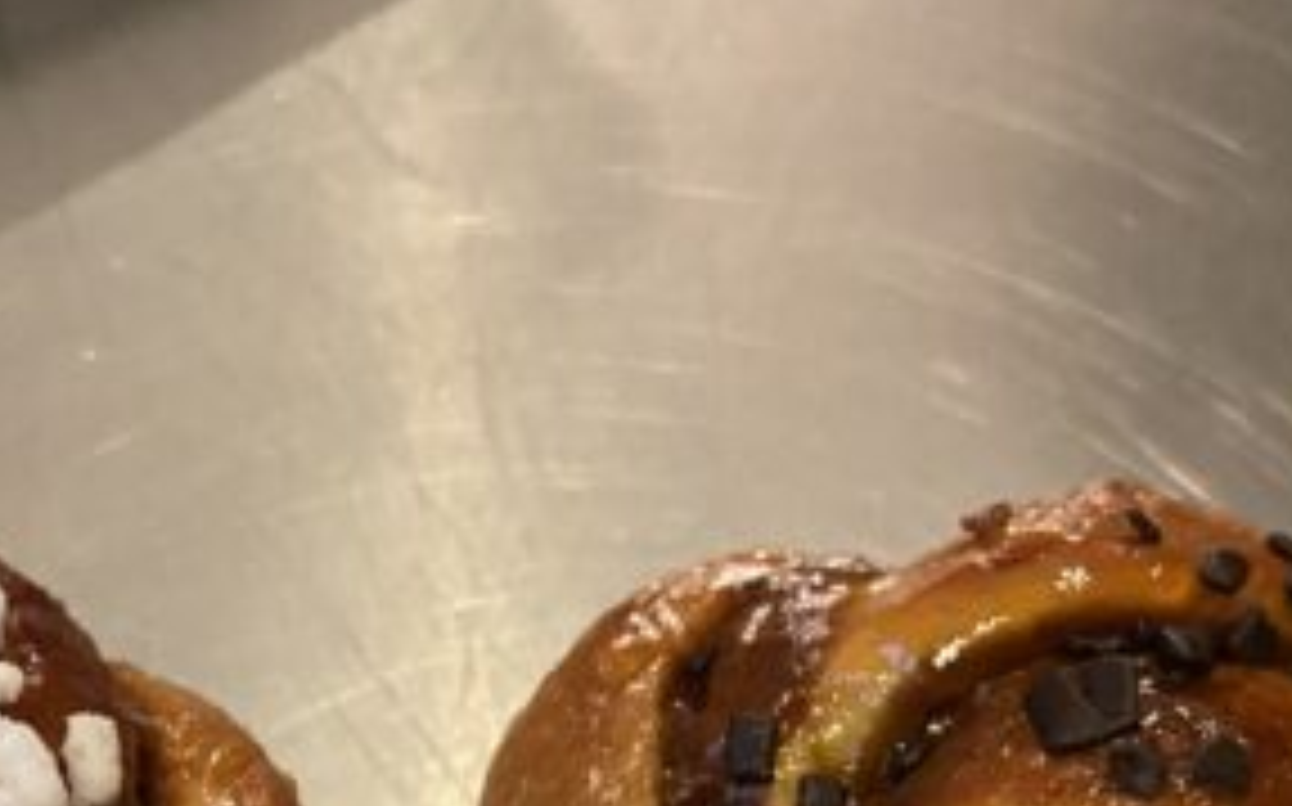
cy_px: 1004
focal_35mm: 64
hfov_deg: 31.7
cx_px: 407
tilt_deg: -65.3
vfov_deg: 19.0
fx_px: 2252
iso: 400
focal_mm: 4.25
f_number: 1.8
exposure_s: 1/33
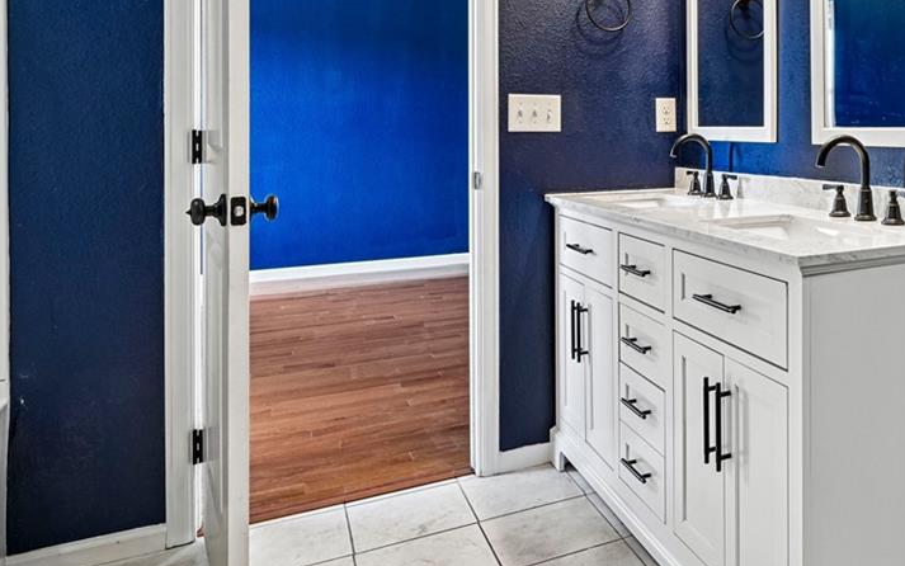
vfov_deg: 38.1
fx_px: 789
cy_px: 118
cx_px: 789
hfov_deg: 53.3
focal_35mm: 32
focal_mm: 14
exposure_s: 1/2.5
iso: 400
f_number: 11
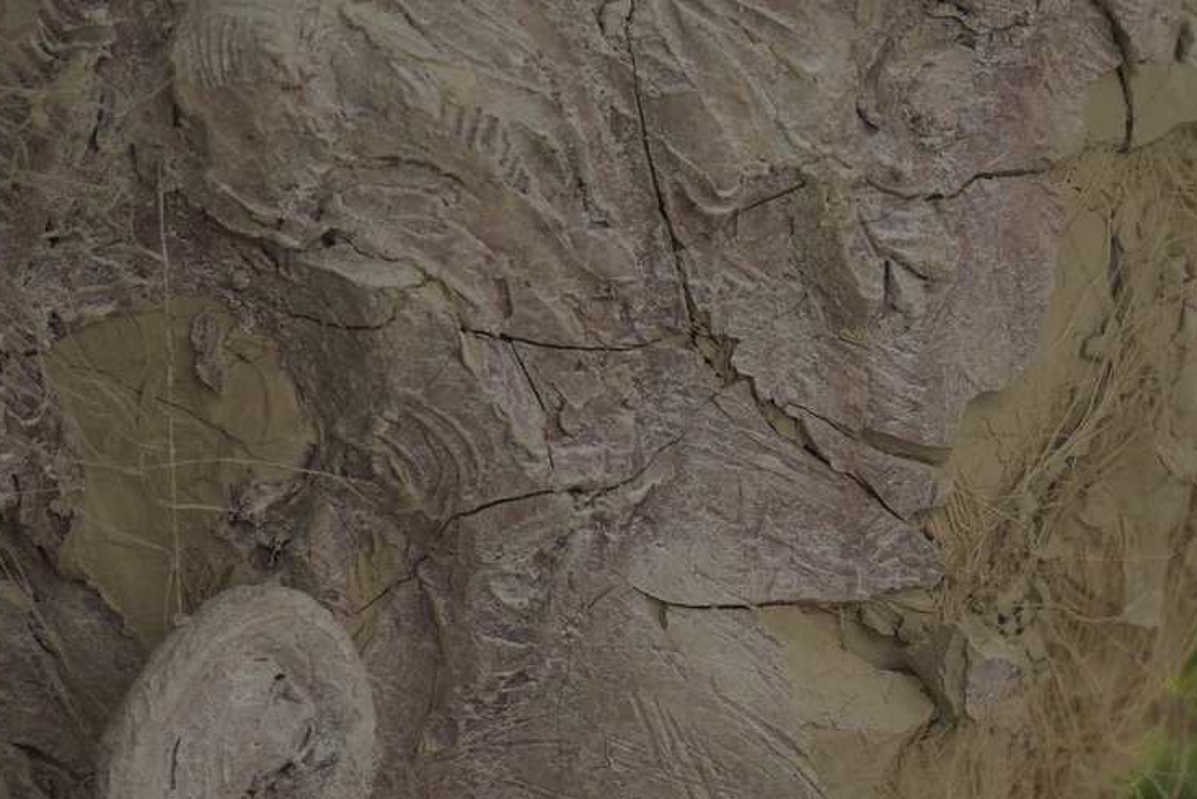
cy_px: 600
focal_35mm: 183
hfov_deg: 11.1
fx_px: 6087
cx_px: 1259
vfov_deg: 7.5
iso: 250
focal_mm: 70
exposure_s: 1/125
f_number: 5.6
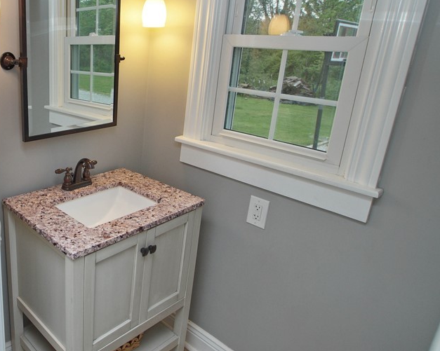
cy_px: 146
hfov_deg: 57.9
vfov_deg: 53.2
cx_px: 69
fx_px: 349
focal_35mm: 27
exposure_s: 1/80
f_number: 4.5
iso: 250
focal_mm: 11
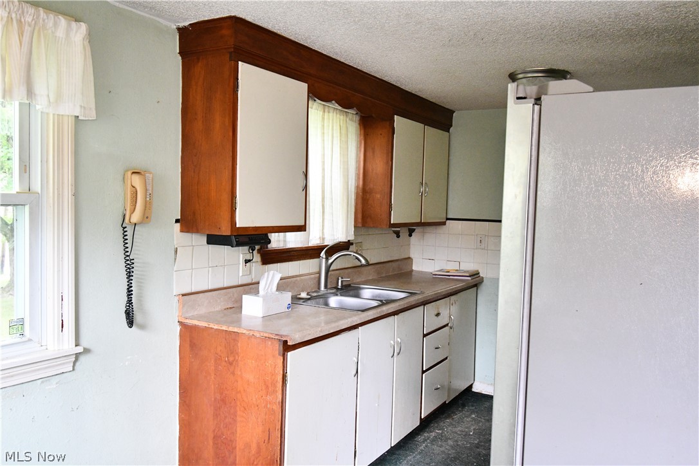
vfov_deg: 43.6
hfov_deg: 61.9
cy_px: 233
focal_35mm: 30
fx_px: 582
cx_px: 350
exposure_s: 1/30
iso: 3600
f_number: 5.6
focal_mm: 20
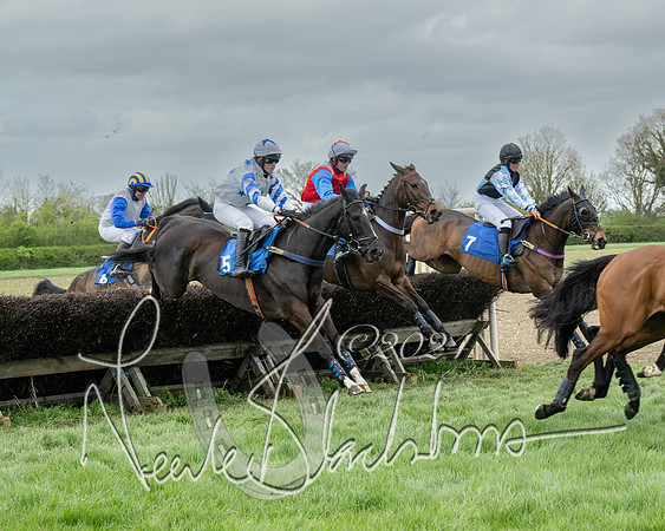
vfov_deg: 15.2
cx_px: 464
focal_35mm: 101
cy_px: 307
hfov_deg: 18.9
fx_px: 1991
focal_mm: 70
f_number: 5
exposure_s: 1/1000
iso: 400
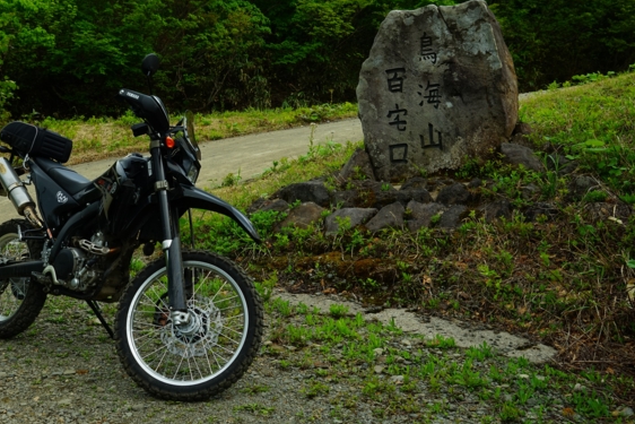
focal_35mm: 47
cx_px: 251
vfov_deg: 28.4
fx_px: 829
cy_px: 131
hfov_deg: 41.7
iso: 100
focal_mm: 33
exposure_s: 1/100
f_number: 8
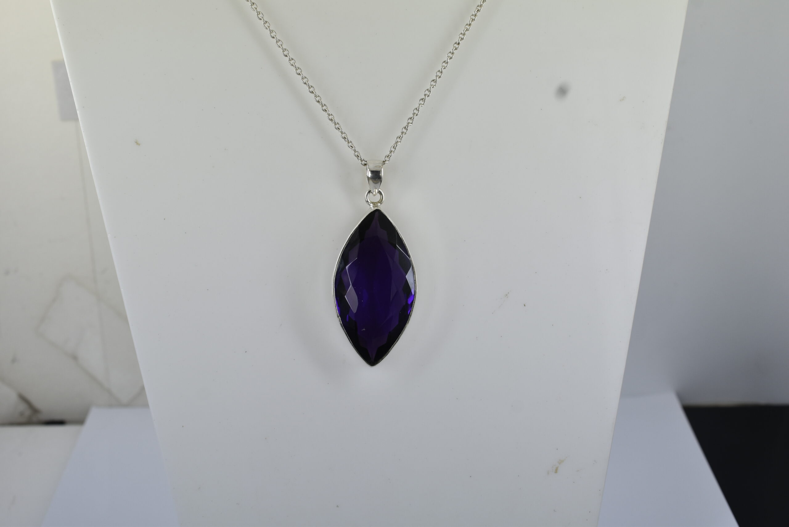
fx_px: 1315
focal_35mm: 60
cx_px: 394
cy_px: 264
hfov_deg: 33.4
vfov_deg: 22.6
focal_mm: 40
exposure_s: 1/320
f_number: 9
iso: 200
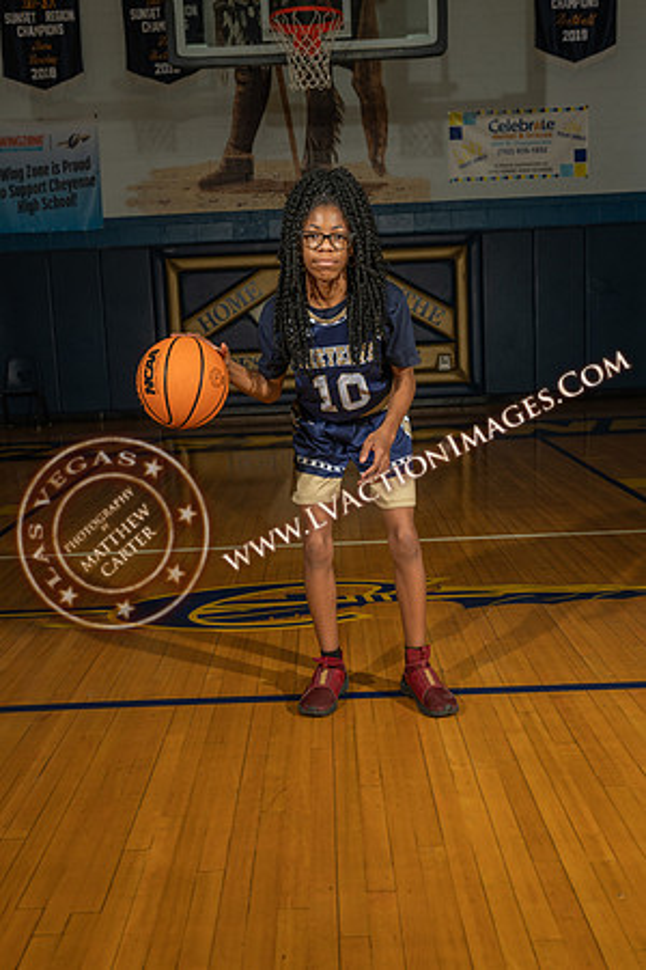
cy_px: 485
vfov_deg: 50.7
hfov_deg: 35.1
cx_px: 323
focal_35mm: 38
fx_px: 1023
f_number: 7.1
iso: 160
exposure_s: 1/200
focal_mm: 38
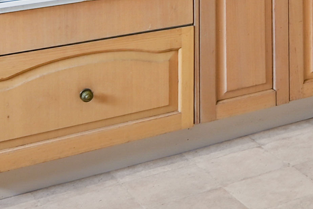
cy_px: -130
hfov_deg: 19.6
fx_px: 791
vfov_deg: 13.9
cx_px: 463
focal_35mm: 91
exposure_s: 1/6
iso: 100
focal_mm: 14
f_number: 4
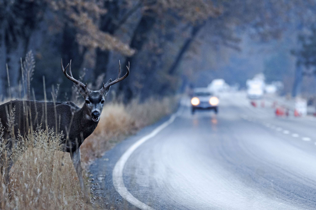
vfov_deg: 3.5
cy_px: 105
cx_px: 158
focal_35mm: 390
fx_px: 3423
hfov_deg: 5.3
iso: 800
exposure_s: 1/250
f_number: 5.6
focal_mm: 260
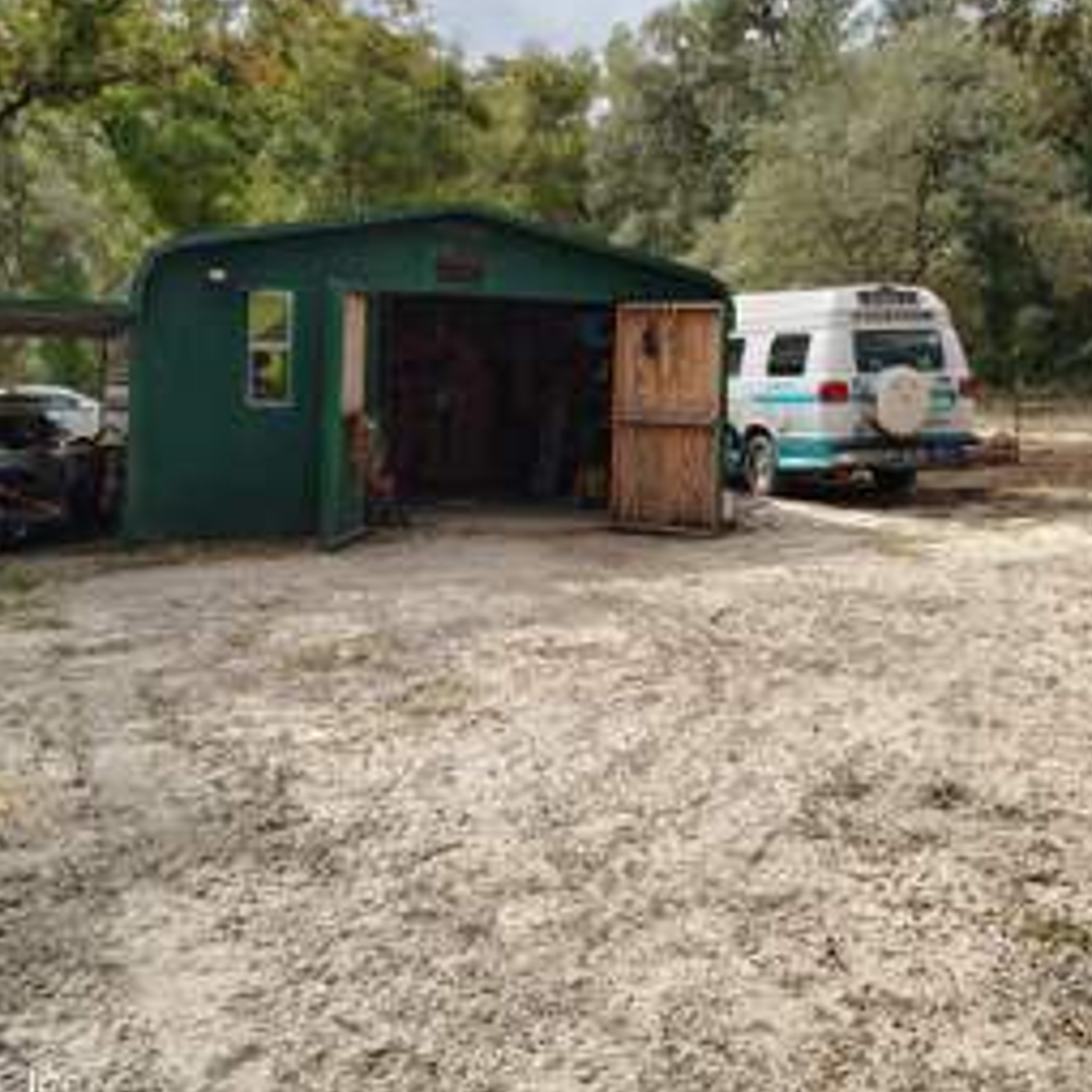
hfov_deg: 41.4
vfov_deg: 41.4
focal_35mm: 40
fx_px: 1428
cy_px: 377
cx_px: 711
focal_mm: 5.56
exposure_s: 1/310
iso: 100
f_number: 1.8
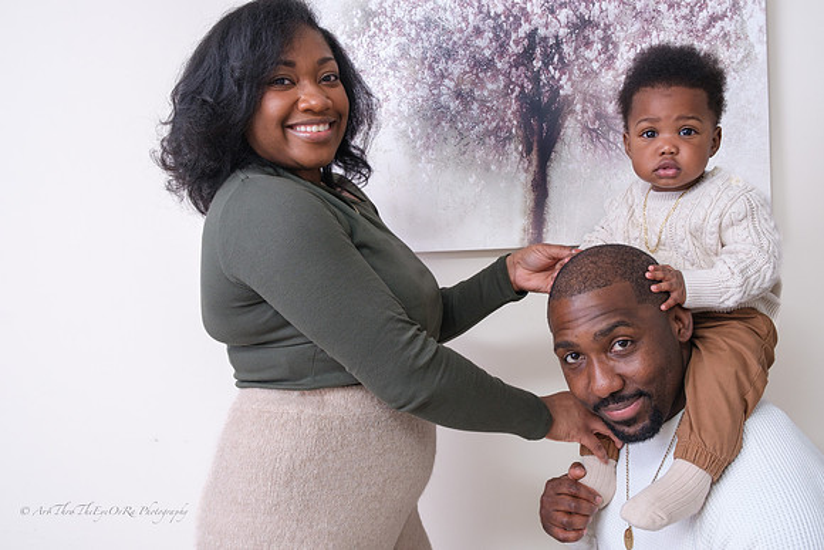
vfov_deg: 40.0
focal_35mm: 33
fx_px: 755
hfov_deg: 57.2
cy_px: 275
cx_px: 412
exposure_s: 1/125
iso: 500
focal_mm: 22.3
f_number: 9
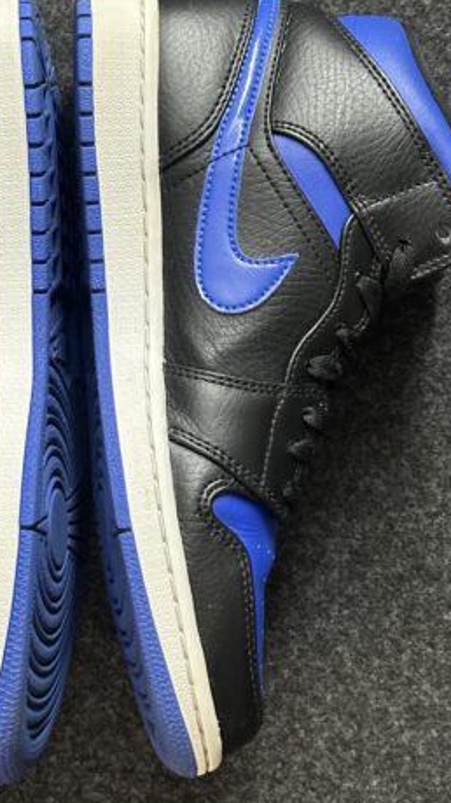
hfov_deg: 13.2
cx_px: 84
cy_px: 346
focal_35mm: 91
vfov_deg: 23.4
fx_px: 1936
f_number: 1.78
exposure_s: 1/36
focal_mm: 6.86
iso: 500
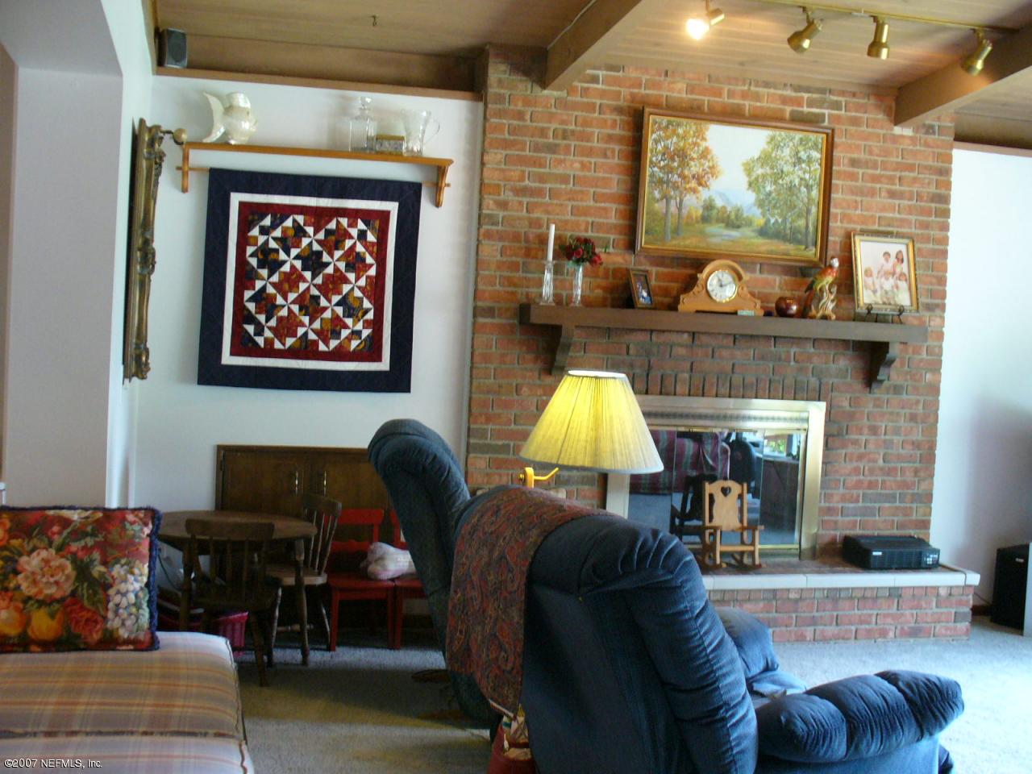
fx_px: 1252
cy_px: 387
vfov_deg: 34.3
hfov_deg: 44.8
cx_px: 516
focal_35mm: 42
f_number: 2.9
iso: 200
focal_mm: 7
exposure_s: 1/20
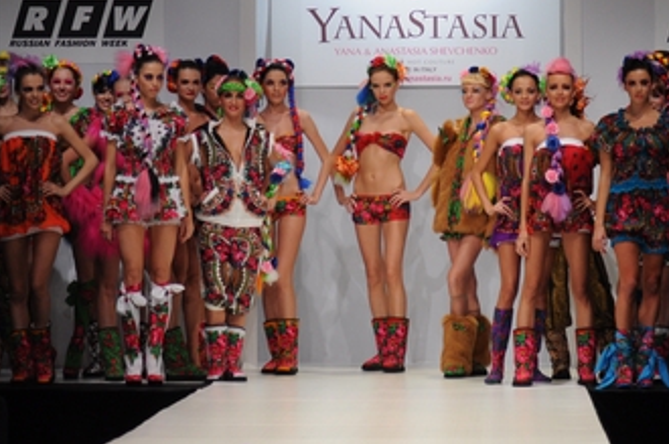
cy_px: 100
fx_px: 3507
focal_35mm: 189
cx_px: 383
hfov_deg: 10.9
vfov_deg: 7.2
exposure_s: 1/320
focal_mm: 80
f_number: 3.5
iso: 800
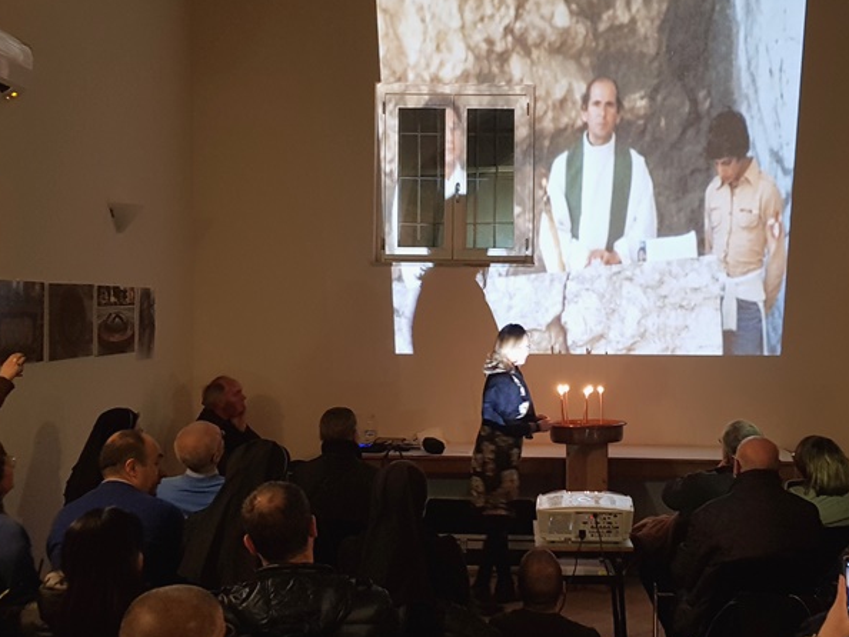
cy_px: 330
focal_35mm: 35
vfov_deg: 40.7
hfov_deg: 52.1
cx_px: 527
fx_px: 859
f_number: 1.7
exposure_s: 1/15
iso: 250
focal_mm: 4.2
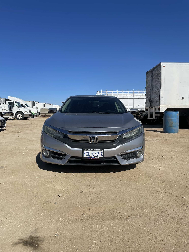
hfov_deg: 53.1
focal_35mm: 26
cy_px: 126
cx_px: 94
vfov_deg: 67.3
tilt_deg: -3.0
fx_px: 189
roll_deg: +0.8
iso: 32
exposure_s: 1/6494
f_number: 1.6
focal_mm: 4.2
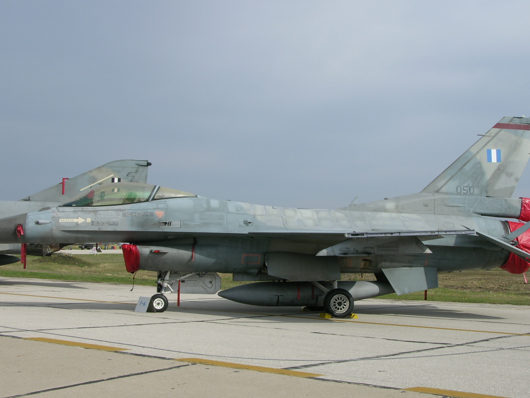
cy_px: 185
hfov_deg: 31.2
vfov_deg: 23.7
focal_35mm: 62
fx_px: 949
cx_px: 268
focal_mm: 12.7
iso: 50
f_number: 6.8
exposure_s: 1/250
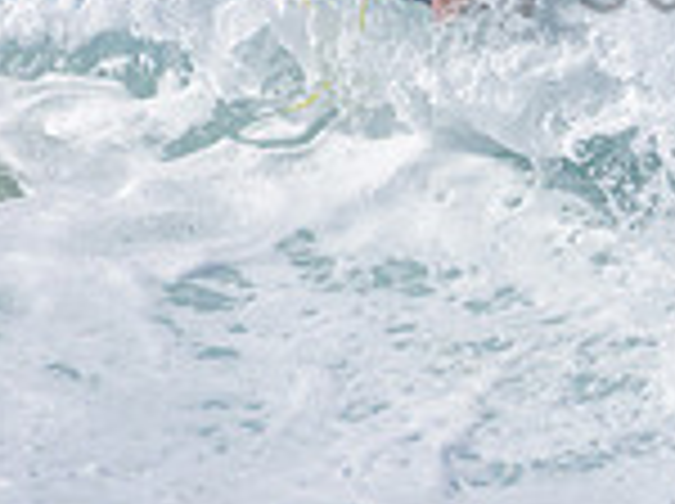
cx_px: 963
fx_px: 54356
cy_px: -92
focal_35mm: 2792
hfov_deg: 0.7
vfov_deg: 0.5
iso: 220
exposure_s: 1/2000
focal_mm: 500
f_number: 5.6
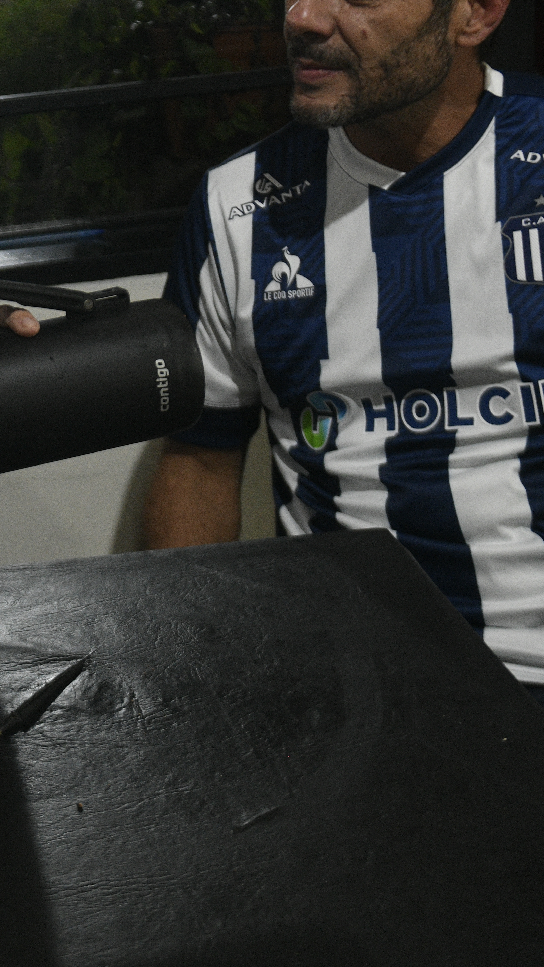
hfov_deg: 16.0
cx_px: -67
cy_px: 297
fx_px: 1872
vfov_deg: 28.7
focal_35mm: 73
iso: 1600
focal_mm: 32
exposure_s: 1/50
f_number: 2.8
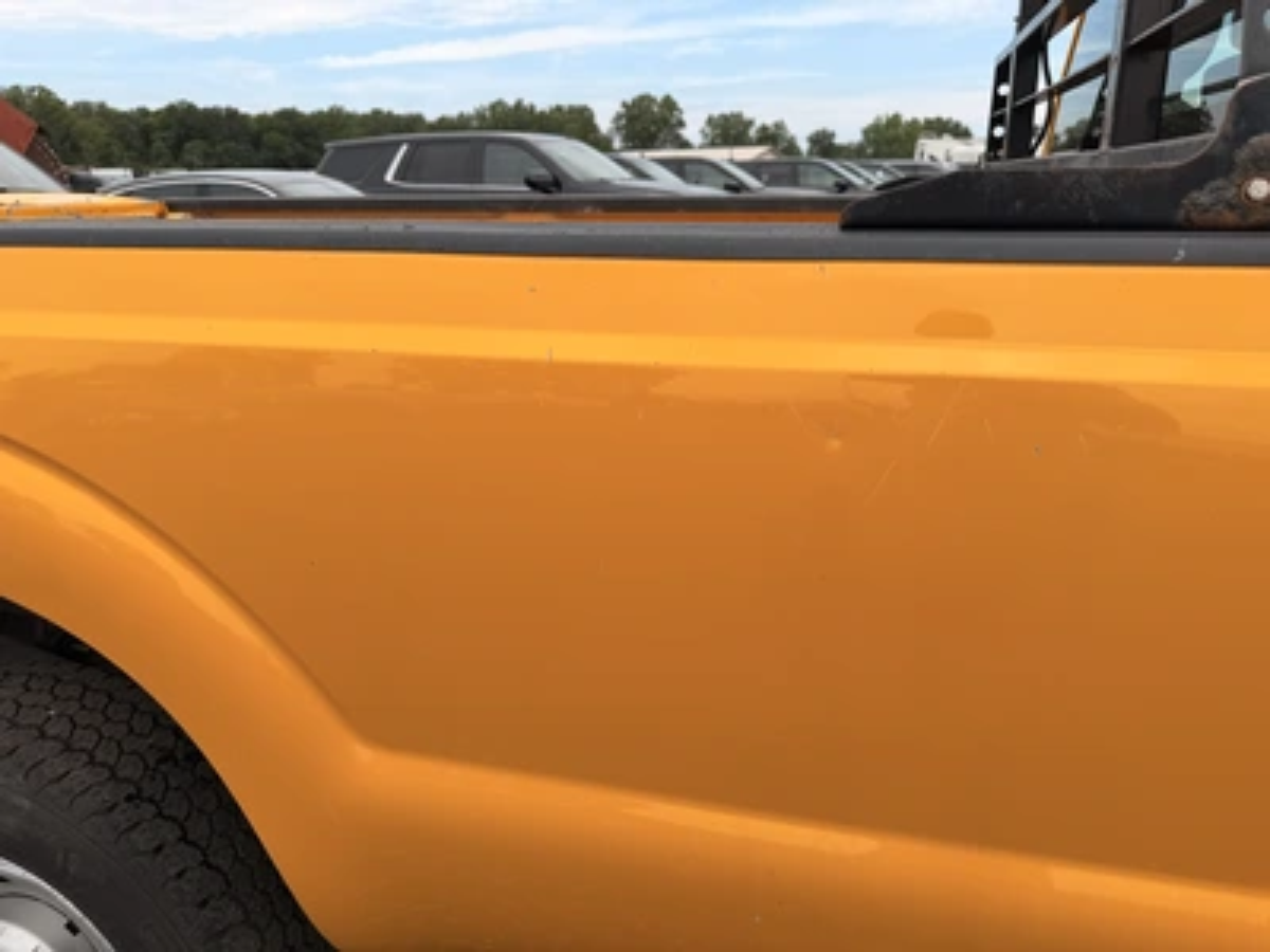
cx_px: 635
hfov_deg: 71.6
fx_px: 881
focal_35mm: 24
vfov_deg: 56.8
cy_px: 476
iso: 80
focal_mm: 6.76
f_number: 1.78
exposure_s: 1/2801
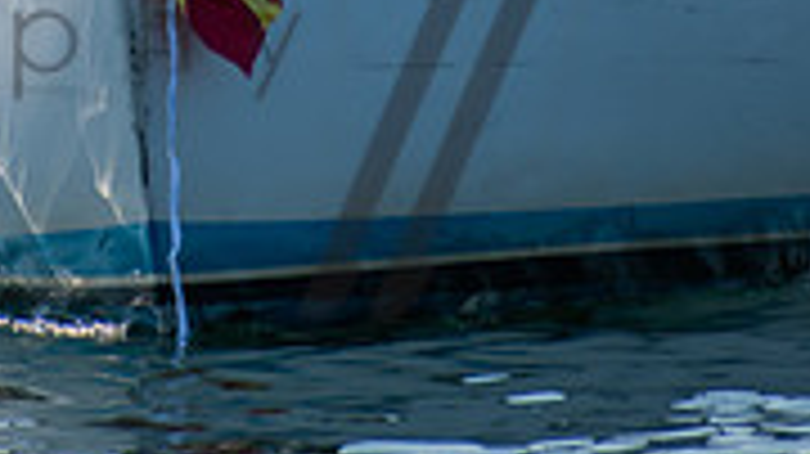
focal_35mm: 1522
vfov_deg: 0.8
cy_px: -303
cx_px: 104
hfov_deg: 1.4
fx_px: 32670
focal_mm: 300
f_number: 6.3
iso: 100
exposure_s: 1/500
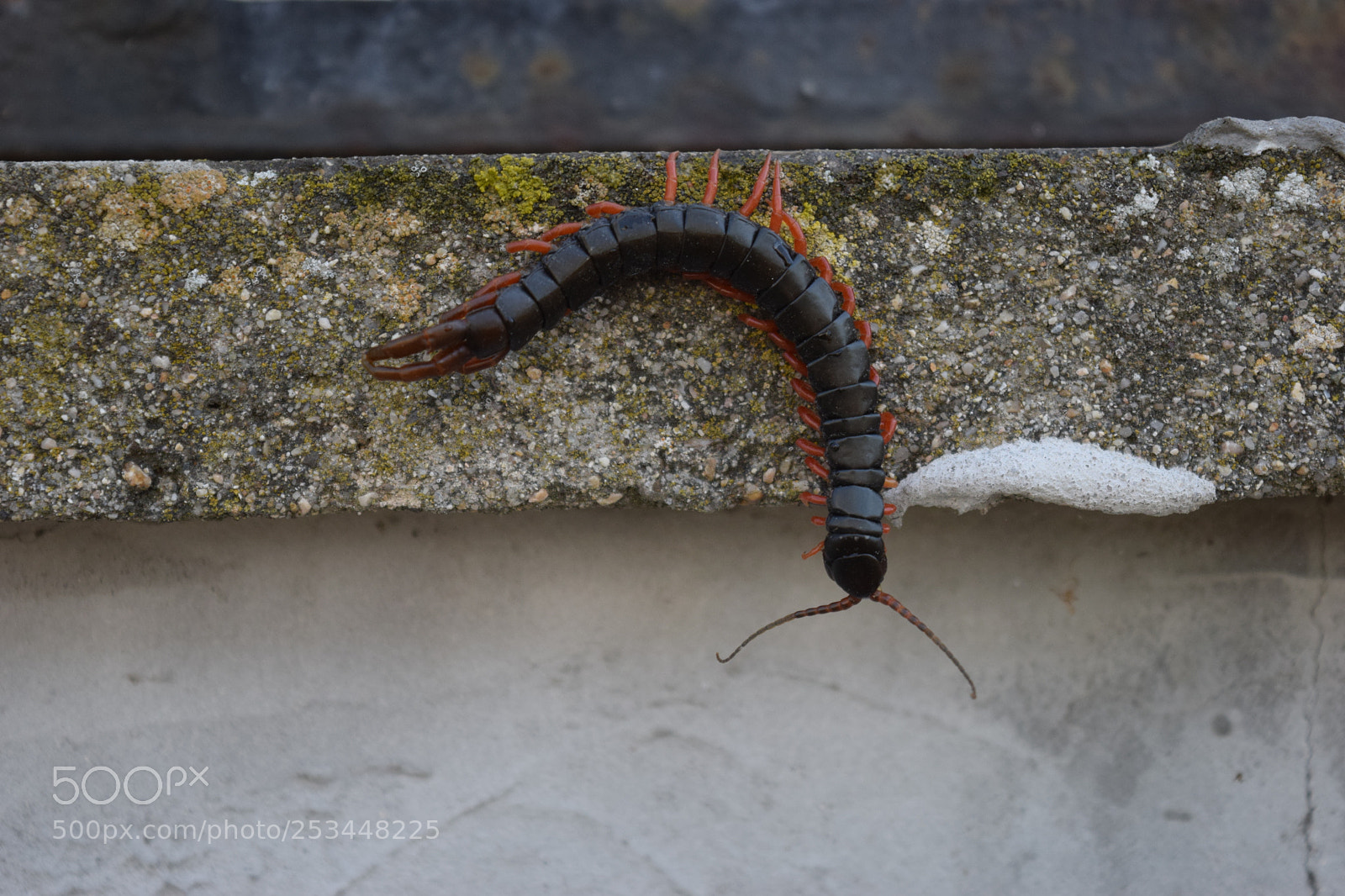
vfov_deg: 16.5
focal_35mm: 82
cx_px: 672
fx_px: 3081
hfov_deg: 24.6
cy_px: 448
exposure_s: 1/640
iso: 800
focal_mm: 55
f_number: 5.6
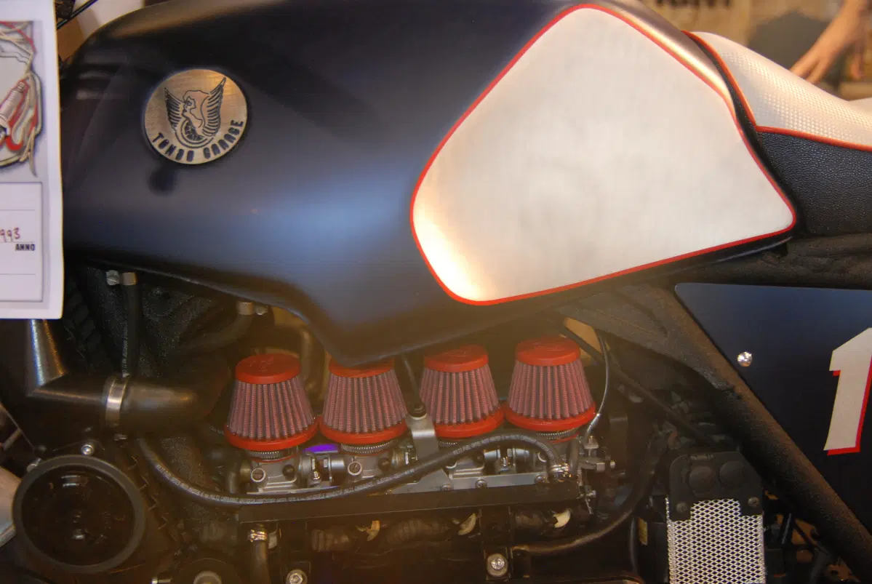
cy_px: 292
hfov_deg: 47.9
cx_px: 436
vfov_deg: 33.1
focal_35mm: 40
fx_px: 982
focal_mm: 27
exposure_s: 1/60
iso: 1000
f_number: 2.8
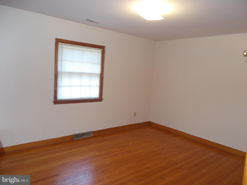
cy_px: 92
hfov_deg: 67.3
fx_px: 186
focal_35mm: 26
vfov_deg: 53.1
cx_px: 124
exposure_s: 1/25
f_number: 3.2
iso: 200
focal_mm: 4.6
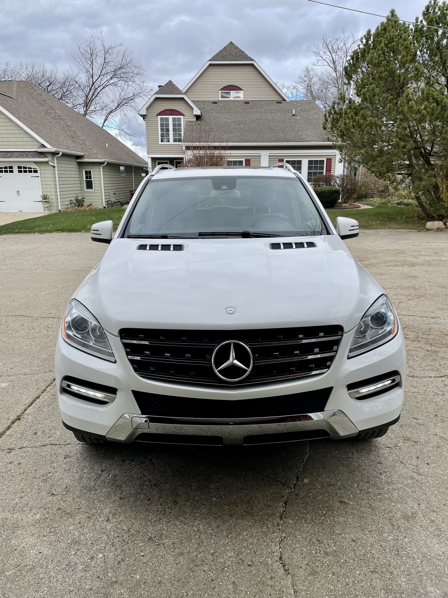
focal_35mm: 26
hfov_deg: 53.1
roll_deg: -0.5
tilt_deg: -11.3
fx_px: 449
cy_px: 299
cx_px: 224
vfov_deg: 67.3
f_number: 1.6
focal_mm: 4.2
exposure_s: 1/1511
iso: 32
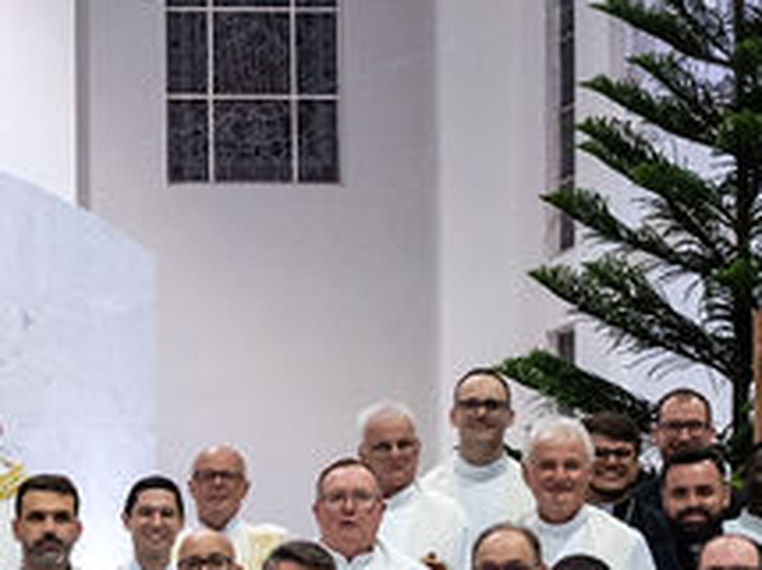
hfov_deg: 16.4
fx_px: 2420
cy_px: 802
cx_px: -369
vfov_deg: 12.9
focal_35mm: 110
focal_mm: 24
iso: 2000
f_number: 2.8
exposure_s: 1/160
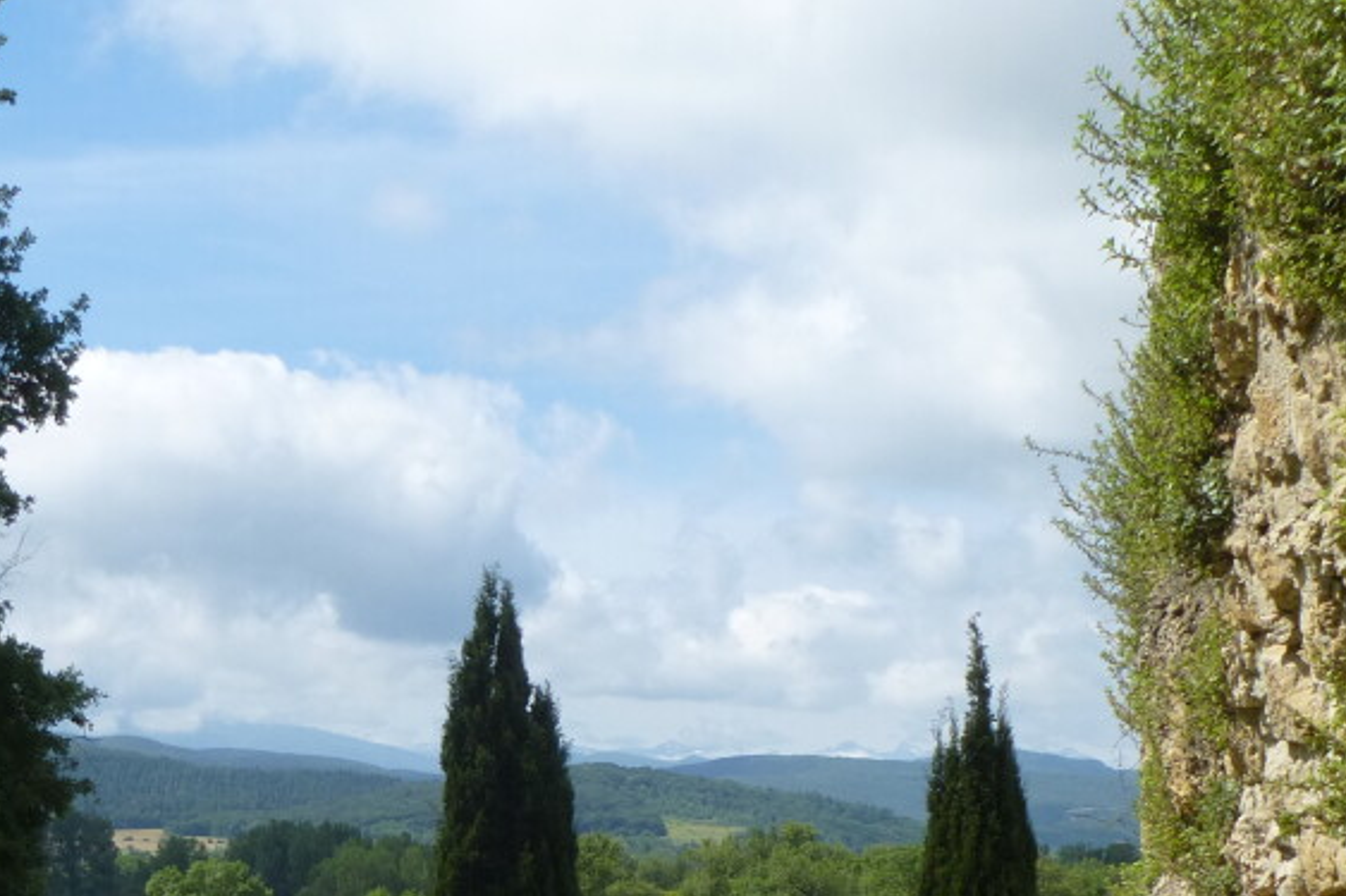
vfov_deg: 17.2
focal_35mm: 78
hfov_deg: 25.9
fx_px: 2915
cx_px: 447
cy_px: 800
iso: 100
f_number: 4
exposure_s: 1/800
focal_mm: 5.9
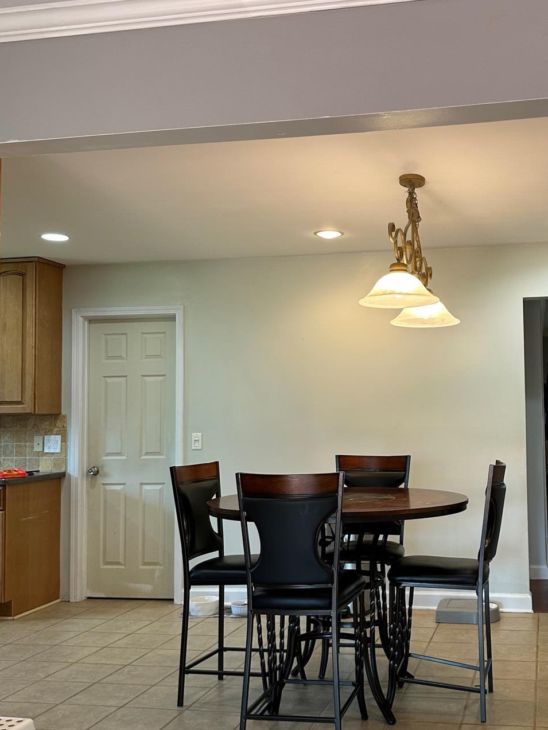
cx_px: 403
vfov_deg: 49.0
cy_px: 374
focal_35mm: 38
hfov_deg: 36.9
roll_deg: +0.7
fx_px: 802
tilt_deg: +2.7
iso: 160
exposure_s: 1/120
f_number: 1.78
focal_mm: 6.86
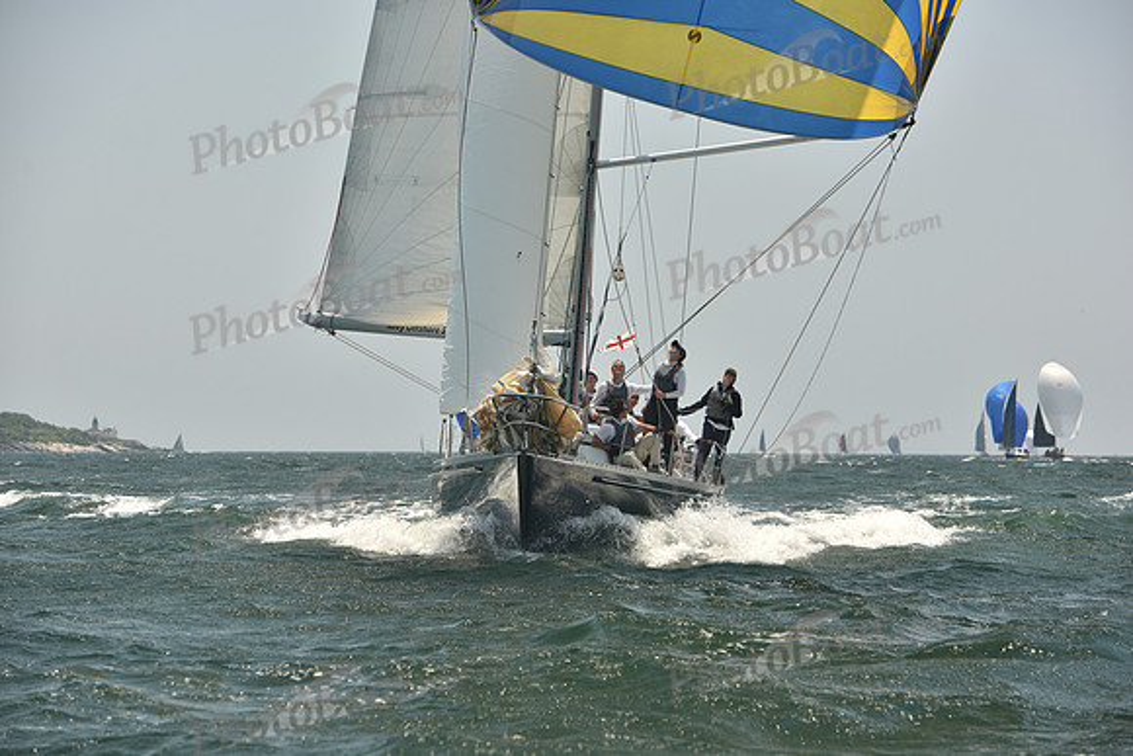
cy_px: 378
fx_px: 3840
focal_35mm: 122
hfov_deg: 16.8
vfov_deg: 11.2
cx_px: 566
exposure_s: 1/640
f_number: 6.3
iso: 250
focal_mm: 122
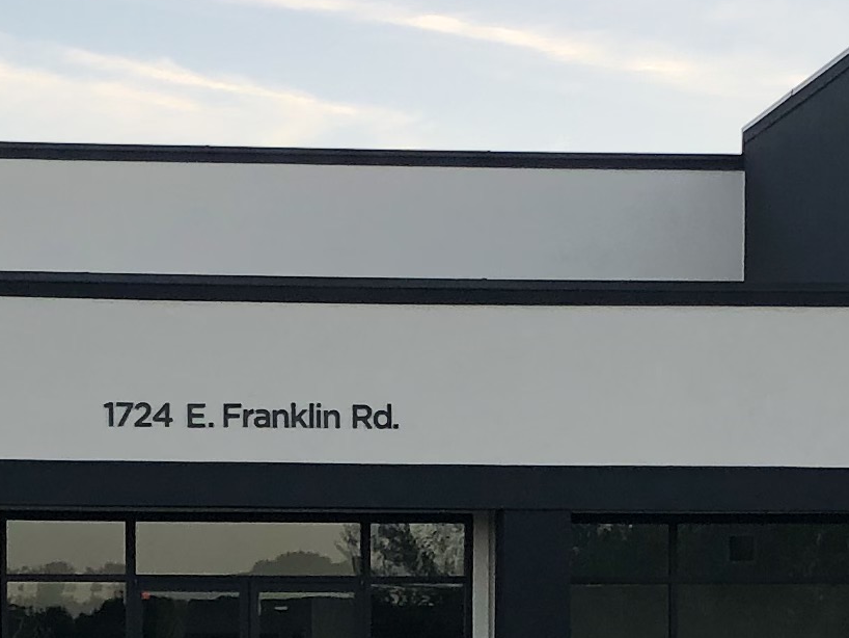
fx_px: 3386
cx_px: 389
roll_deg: +0.1
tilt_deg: -2.5
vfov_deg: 10.6
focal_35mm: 138
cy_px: 791
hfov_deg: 14.3
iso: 20
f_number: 1.8
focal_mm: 4
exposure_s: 1/163
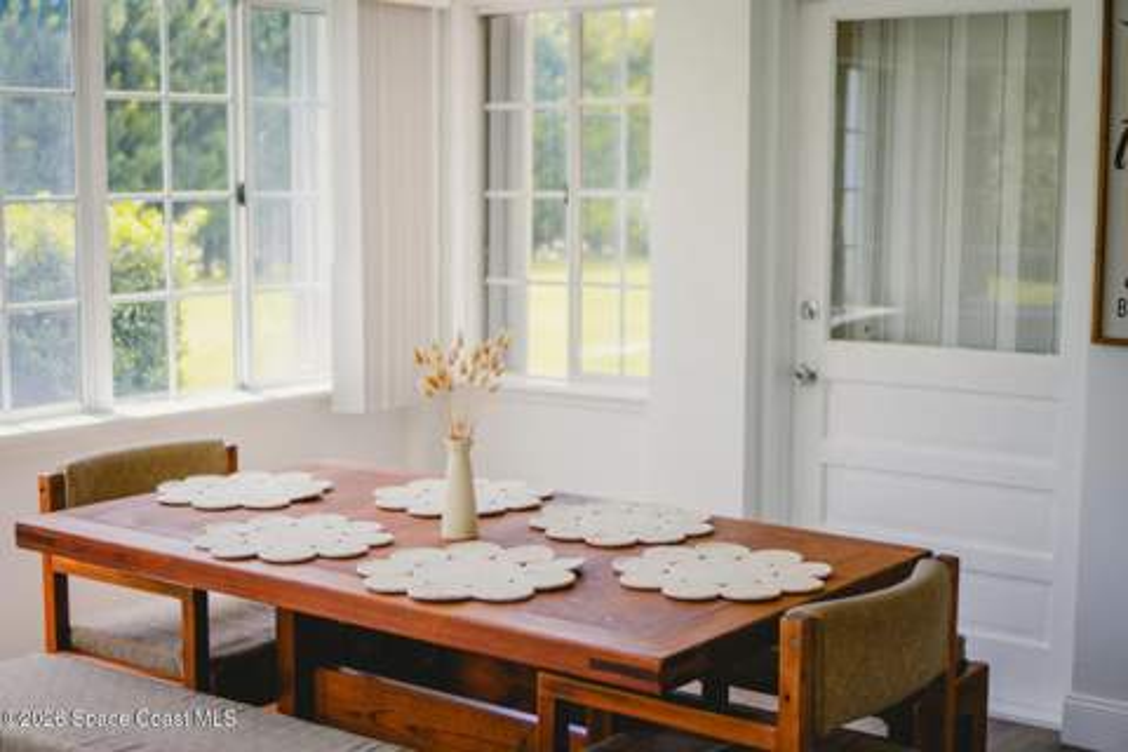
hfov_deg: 37.6
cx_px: 564
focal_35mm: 53
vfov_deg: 25.6
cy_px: 376
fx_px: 1656
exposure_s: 1/320
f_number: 1.8
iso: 100
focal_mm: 35
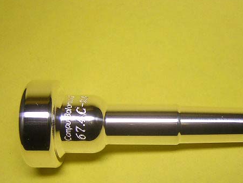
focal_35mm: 67
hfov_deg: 28.8
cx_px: 160
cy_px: 106
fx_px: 470
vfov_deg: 21.9
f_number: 2.9
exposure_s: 1/83.5
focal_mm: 6.1
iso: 100
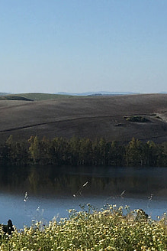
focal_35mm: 147
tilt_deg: -0.7
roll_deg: -0.6
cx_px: -226
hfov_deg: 8.6
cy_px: 116
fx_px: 1022
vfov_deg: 14.0
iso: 25
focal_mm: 4.15
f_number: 2.2
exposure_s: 1/2331
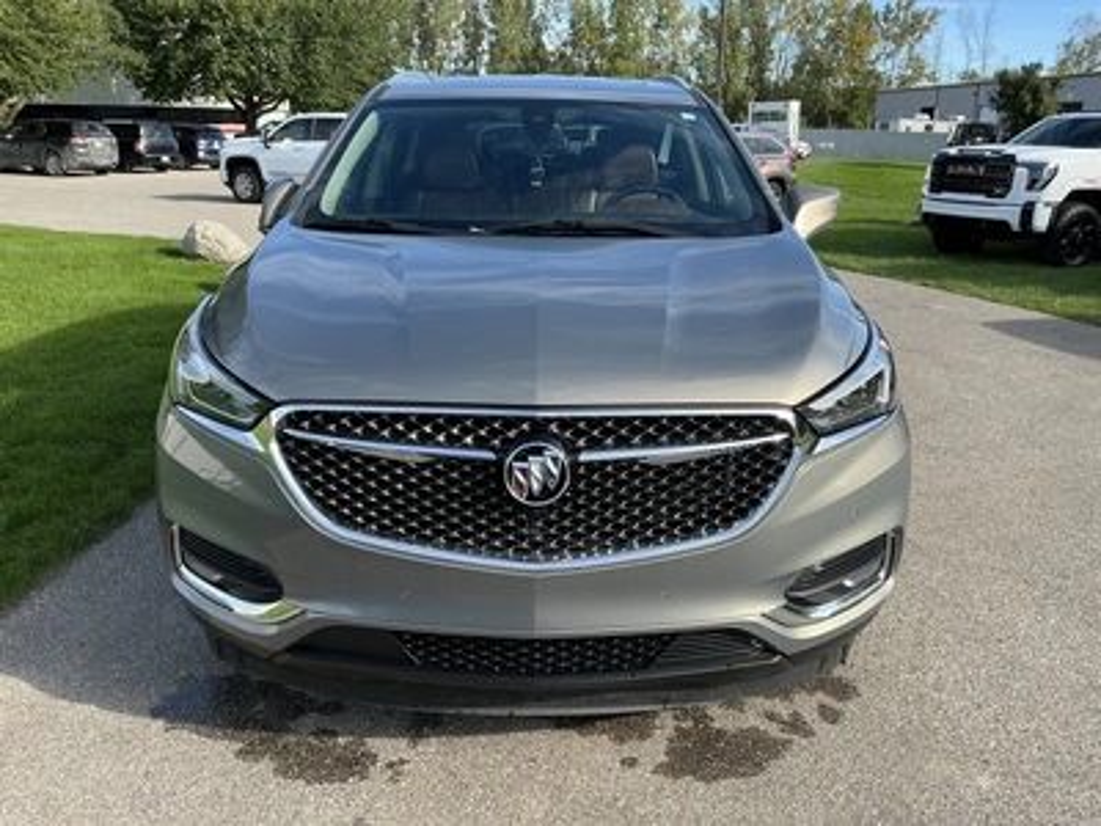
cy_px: 413
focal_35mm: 28
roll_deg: -1.3
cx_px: 550
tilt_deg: -16.5
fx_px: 891
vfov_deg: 49.7
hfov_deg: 63.4
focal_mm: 3
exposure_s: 1/574
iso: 25
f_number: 1.8
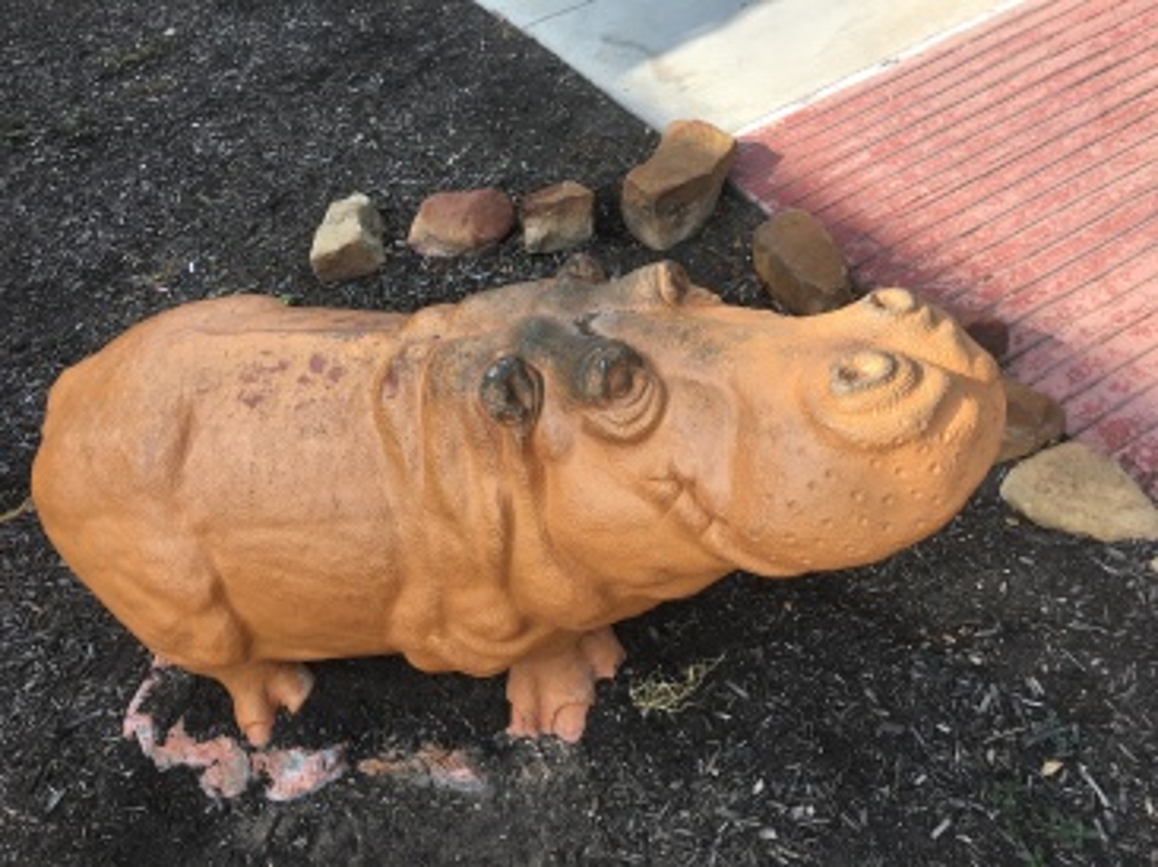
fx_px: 969
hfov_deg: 61.7
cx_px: 579
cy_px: 434
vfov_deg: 48.2
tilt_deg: -42.3
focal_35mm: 29
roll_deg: +16.1
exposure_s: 1/530
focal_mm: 4.15
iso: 25
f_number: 2.2
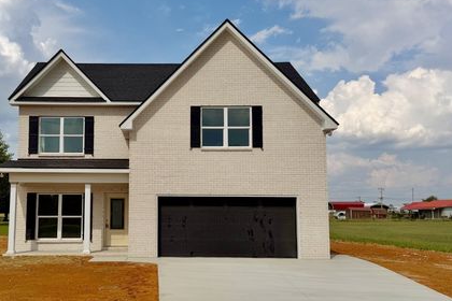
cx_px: 154
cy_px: 164
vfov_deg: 35.0
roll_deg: -0.3
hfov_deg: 49.9
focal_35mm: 38
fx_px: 477
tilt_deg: +5.5
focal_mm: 6.76
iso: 80
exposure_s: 1/9091
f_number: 1.78
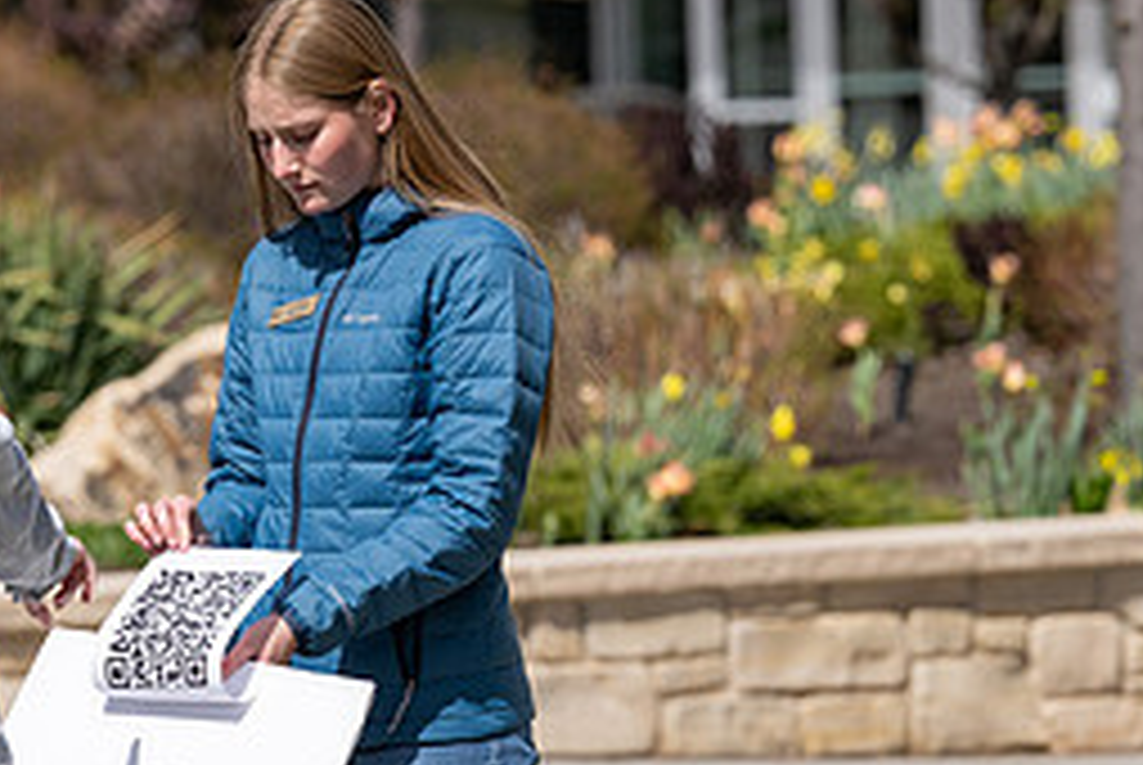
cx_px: 274
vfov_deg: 2.9
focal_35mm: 481
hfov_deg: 4.3
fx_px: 15289
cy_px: 106
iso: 250
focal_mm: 200
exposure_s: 1/2000
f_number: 5.6
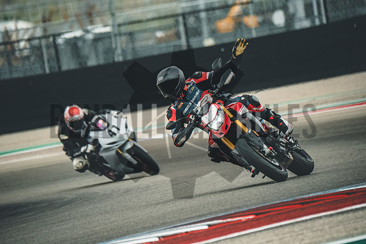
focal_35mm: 600
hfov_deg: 3.4
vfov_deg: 2.3
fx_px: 6101
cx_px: 183
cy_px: 122
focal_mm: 400
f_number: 5.6
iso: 2500
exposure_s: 1/2000
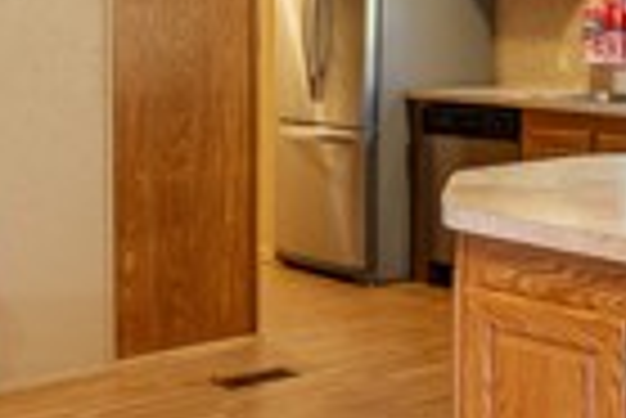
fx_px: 1201
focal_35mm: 69
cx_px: 441
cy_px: 2
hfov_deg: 28.9
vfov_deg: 19.2
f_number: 9
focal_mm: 16
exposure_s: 1/2.5
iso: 640
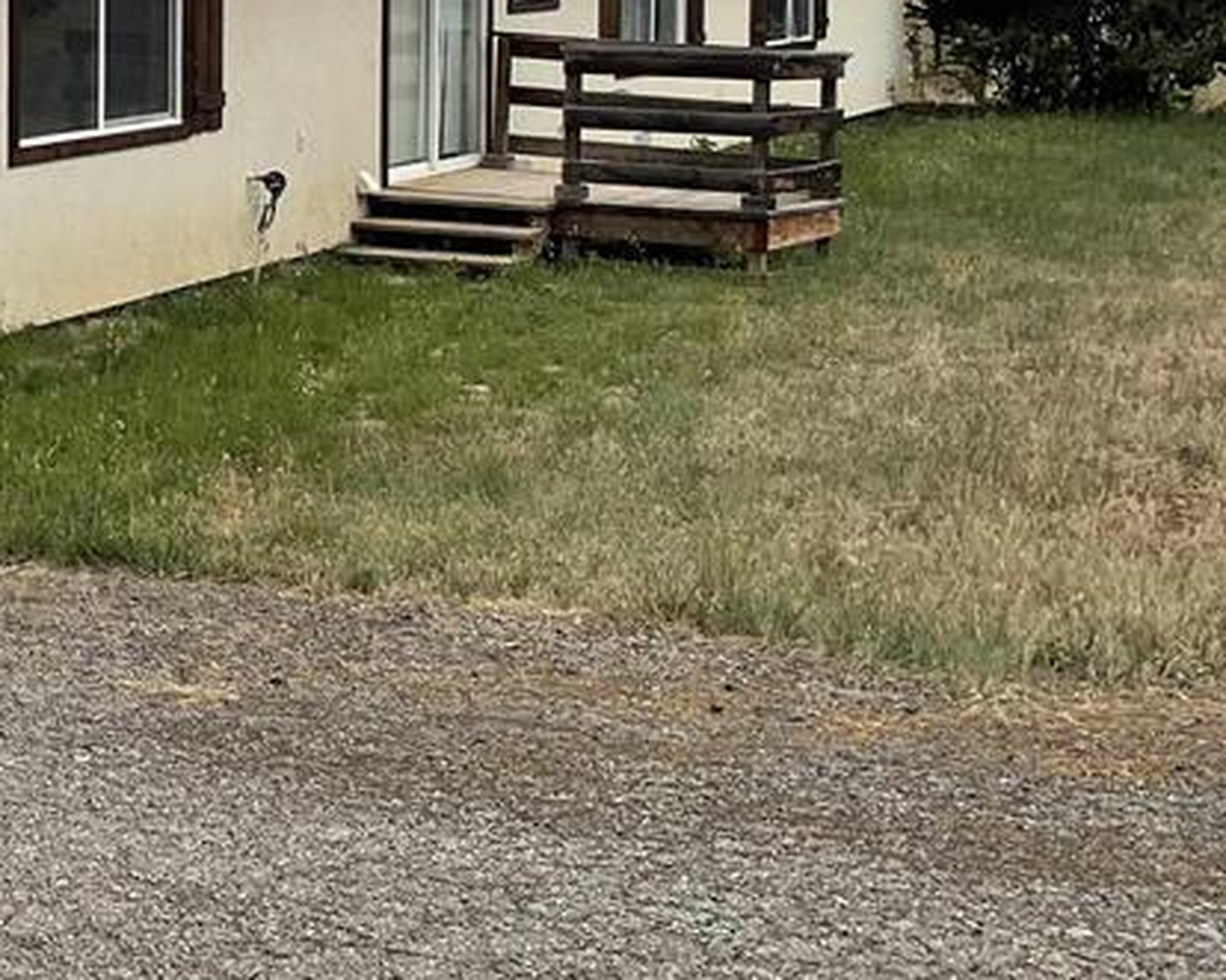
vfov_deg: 21.2
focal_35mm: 70
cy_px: 18
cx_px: -157
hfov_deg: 25.0
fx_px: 2539
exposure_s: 1/1786
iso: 16
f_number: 1.8
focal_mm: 3
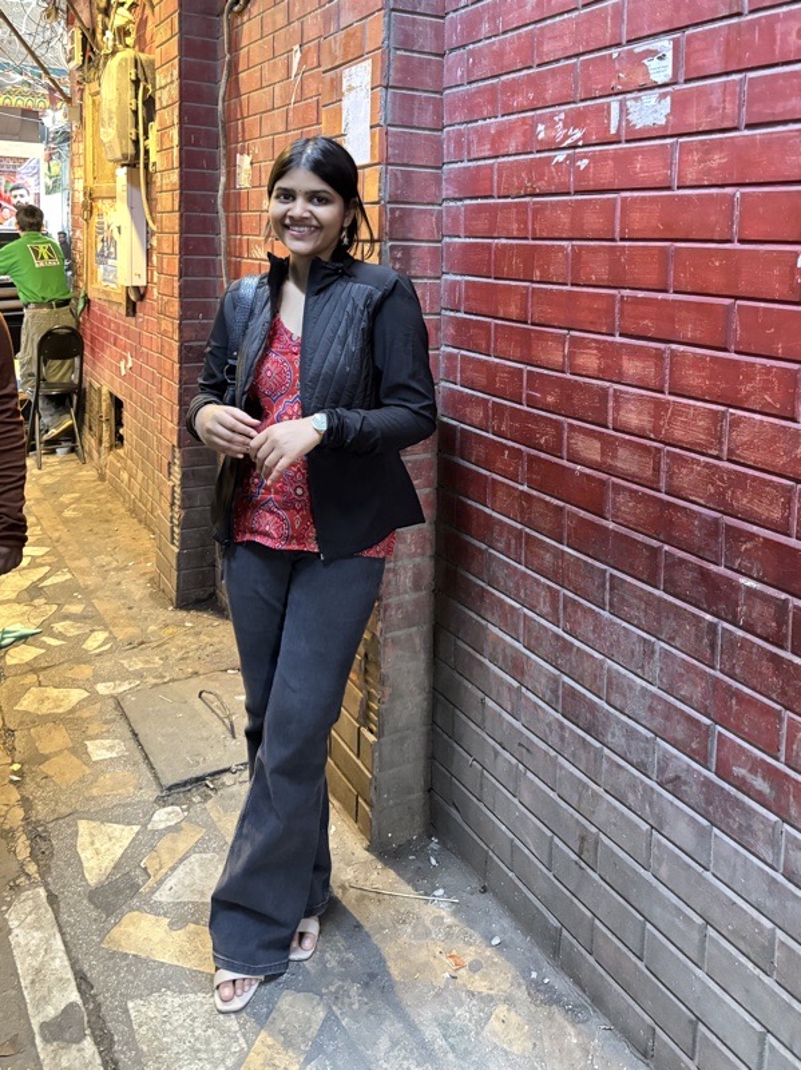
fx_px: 803
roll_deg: +0.8
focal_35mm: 26
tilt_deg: -11.2
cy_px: 535
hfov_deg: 53.0
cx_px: 400
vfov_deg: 67.3
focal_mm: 5.96
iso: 1000
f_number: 1.6
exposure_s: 1/25
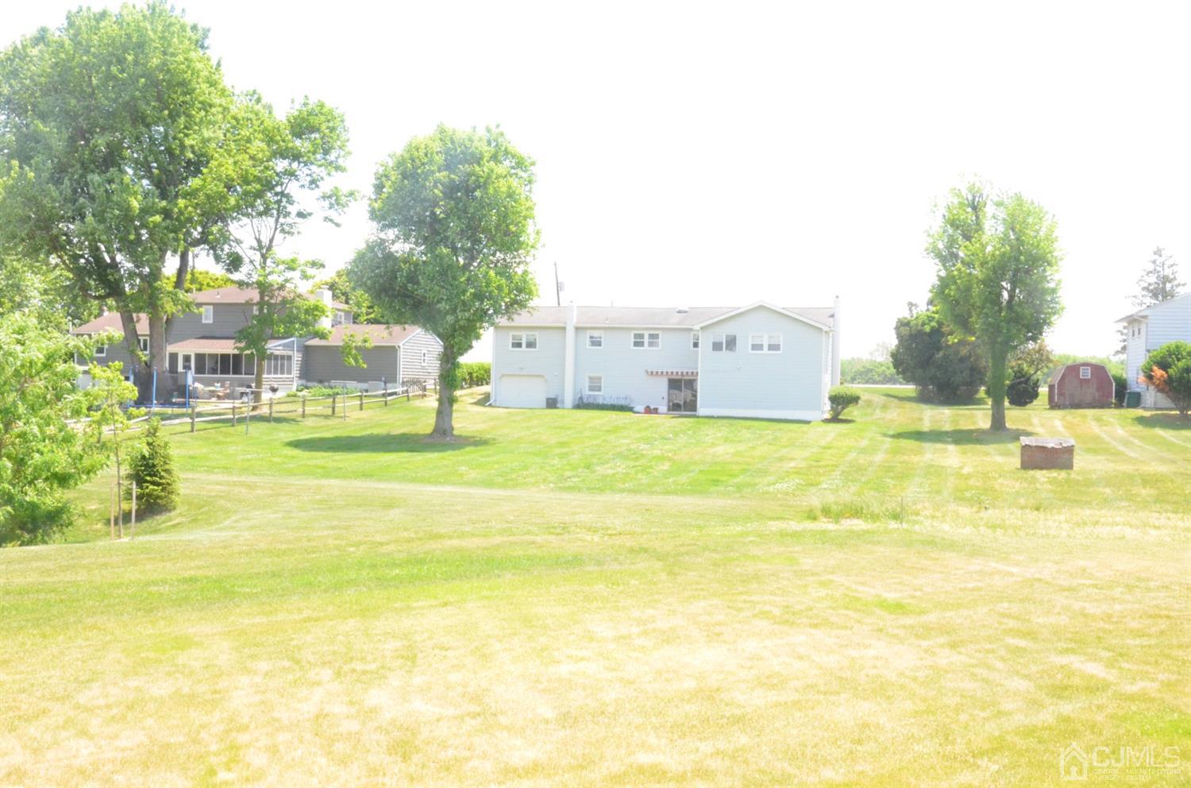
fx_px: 1237
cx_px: 596
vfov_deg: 35.3
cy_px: 394
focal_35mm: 38
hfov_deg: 51.4
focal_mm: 25
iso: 4000
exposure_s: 1/250
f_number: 25
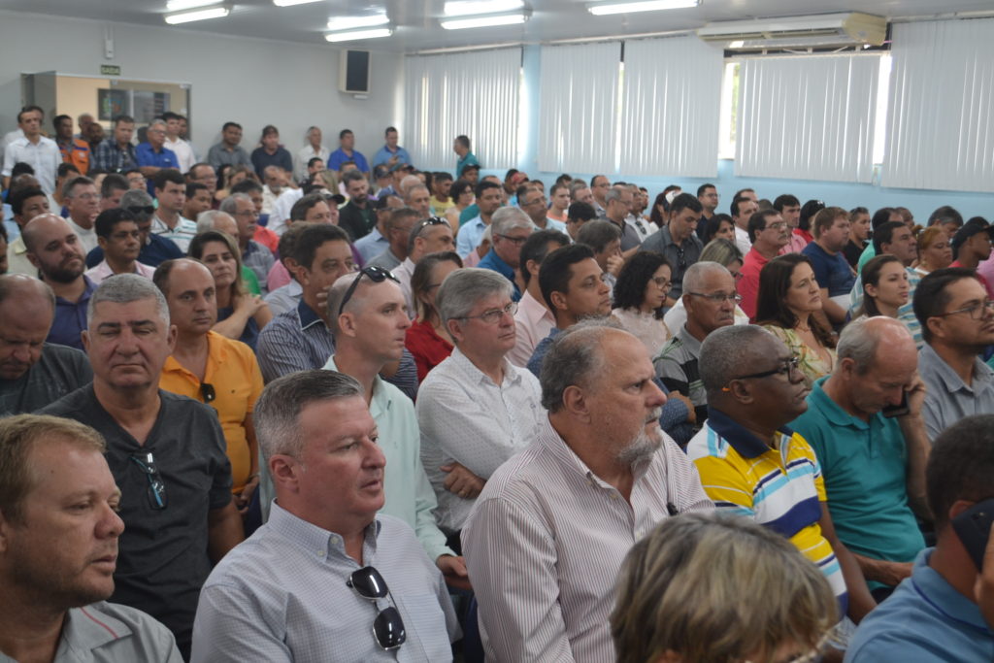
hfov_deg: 49.5
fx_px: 1077
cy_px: 332
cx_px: 497
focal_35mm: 39
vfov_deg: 34.2
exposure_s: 1/40
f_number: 4.2
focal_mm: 26
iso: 400
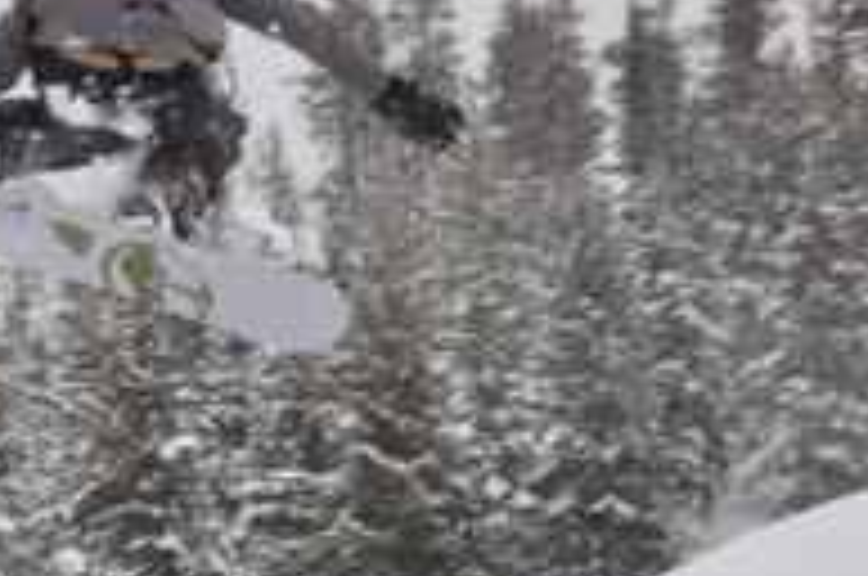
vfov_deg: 9.6
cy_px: 65
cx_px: -135
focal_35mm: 142
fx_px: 3418
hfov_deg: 14.1
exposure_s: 1/250
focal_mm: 38
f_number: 8
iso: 200
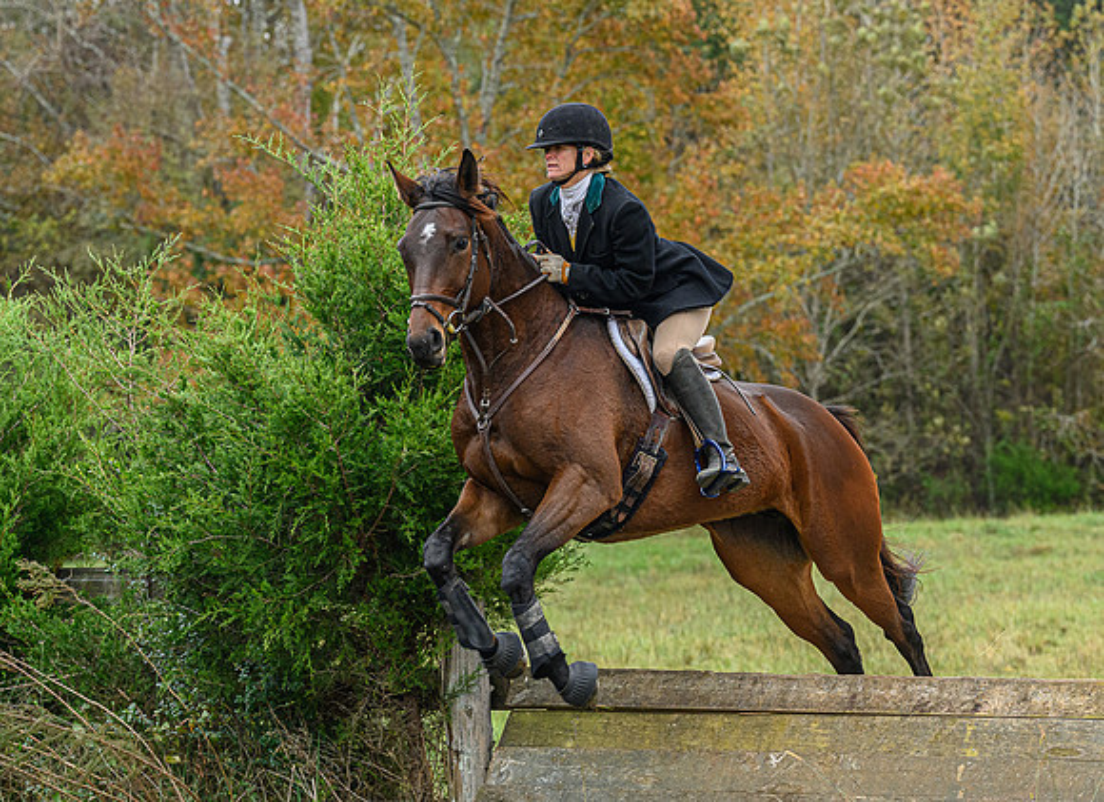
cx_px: 552
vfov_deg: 12.2
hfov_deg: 16.8
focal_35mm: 119
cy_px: 420
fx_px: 3749
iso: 1000
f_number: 3.5
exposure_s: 1/800
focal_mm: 80
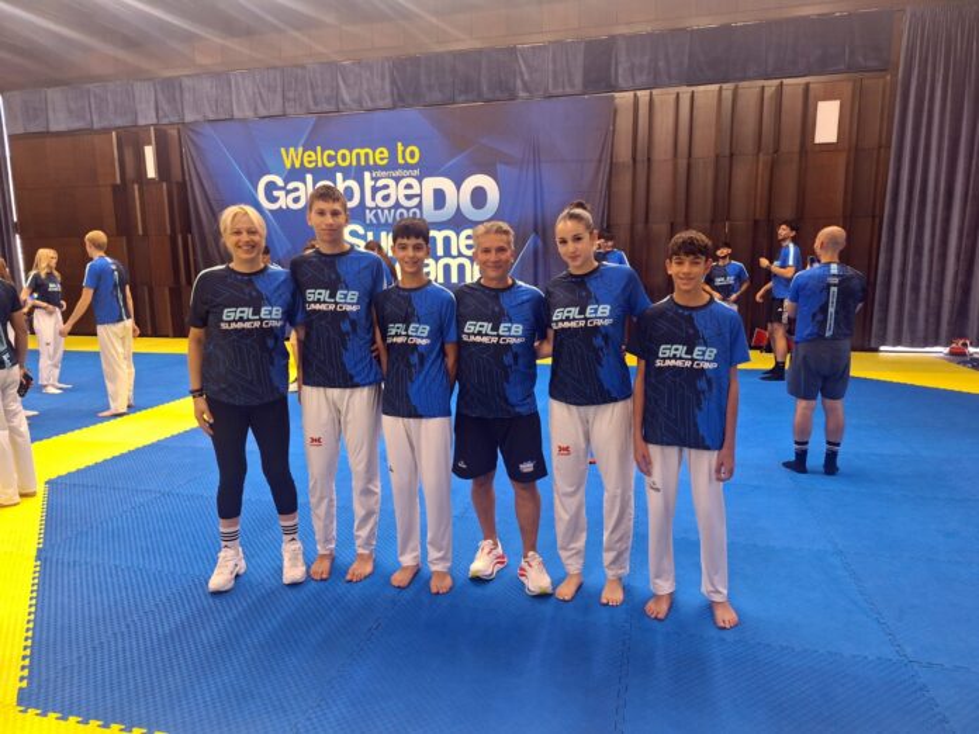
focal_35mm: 23
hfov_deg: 73.9
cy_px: 367
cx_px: 490
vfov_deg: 58.9
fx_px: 650
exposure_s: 1/50
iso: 160
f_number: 1.8
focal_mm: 5.54
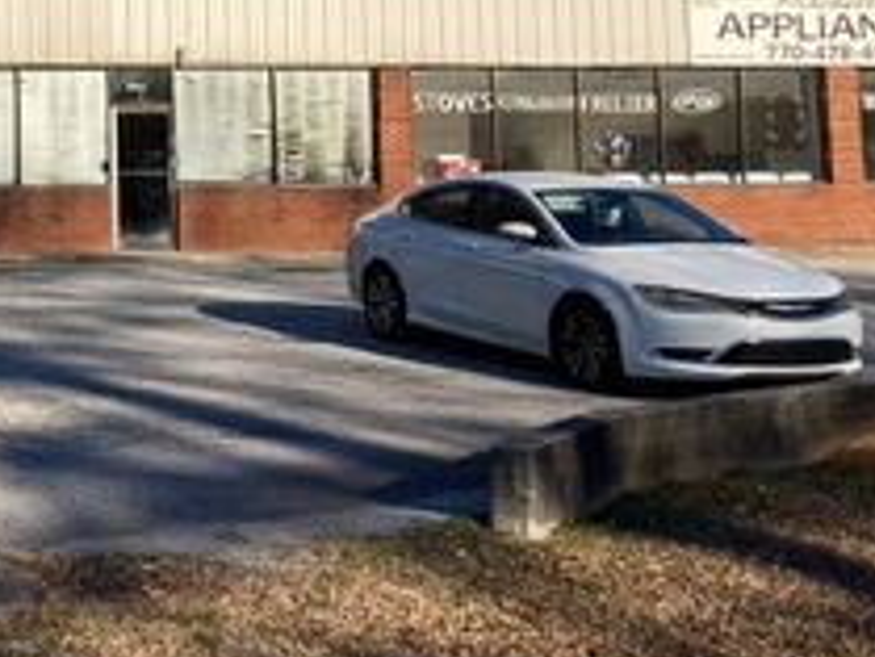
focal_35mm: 67
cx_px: -50
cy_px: 65
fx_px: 1695
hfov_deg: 26.9
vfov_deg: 21.5
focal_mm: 3.99
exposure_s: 1/1621
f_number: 1.8
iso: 20
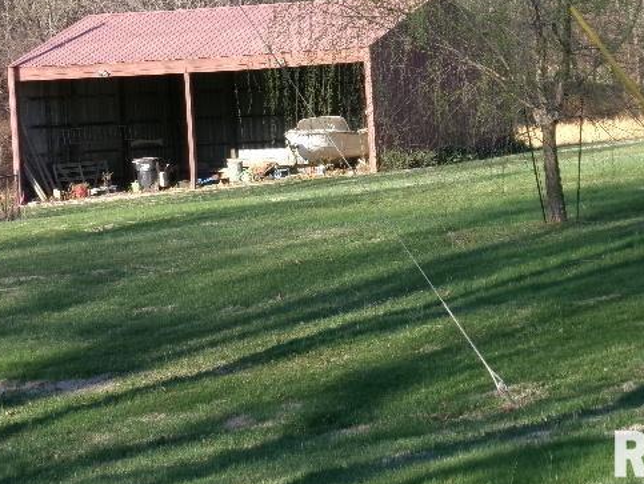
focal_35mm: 192
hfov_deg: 10.3
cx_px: 391
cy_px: 179
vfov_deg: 7.7
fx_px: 3575
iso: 100
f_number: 5.7
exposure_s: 1/140
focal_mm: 26.1
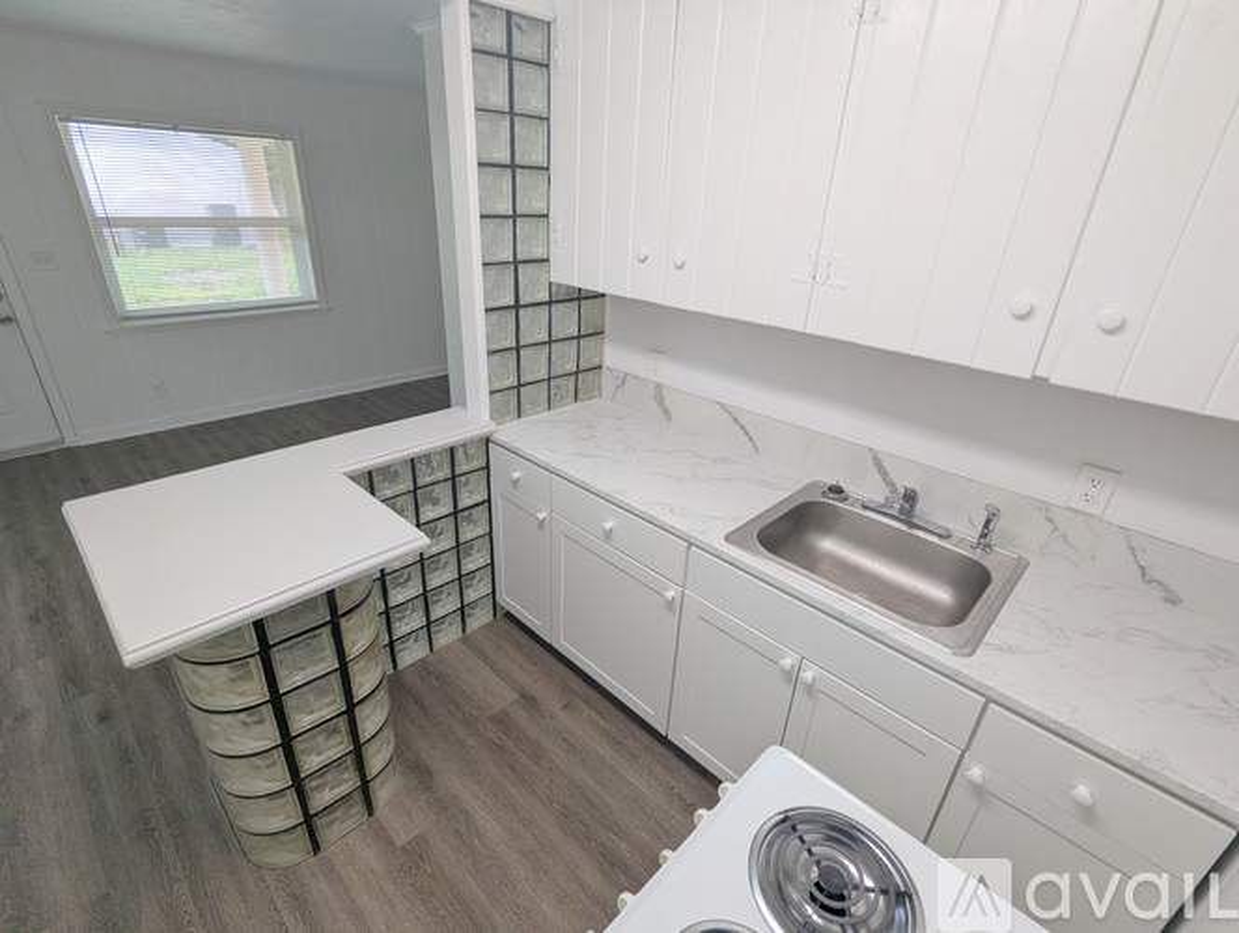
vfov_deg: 78.2
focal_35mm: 16
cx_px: 620
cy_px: 466
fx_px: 574
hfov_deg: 94.4
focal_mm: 2.35
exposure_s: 1/60
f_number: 2.2
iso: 53
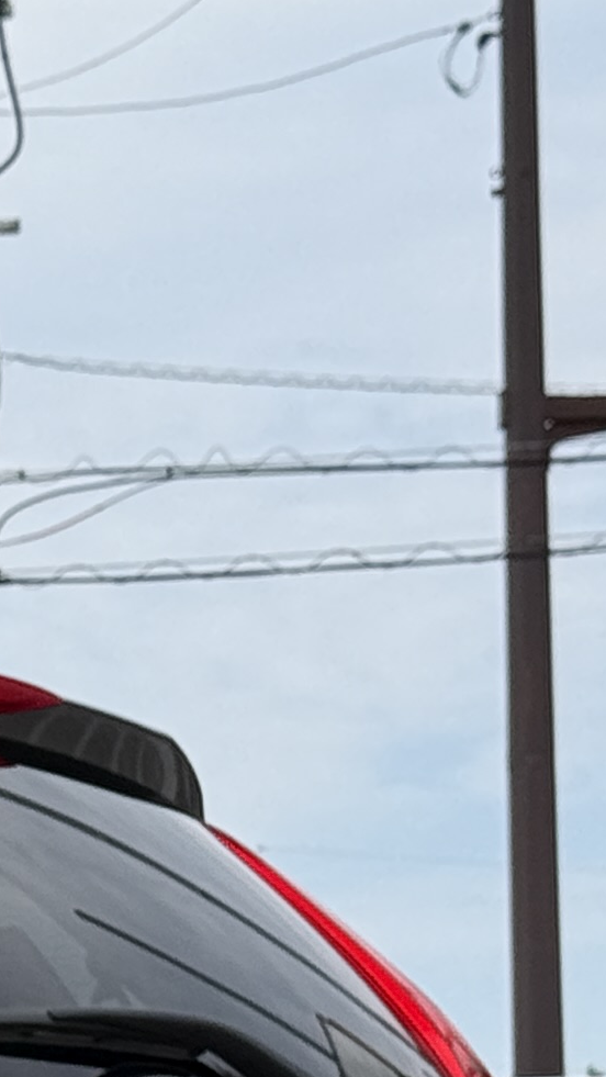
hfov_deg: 5.4
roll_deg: +1.5
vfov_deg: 9.9
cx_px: -1005
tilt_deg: +3.0
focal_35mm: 215
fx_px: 6140
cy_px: 1339
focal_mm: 6.76
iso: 64
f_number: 1.78
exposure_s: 1/4878
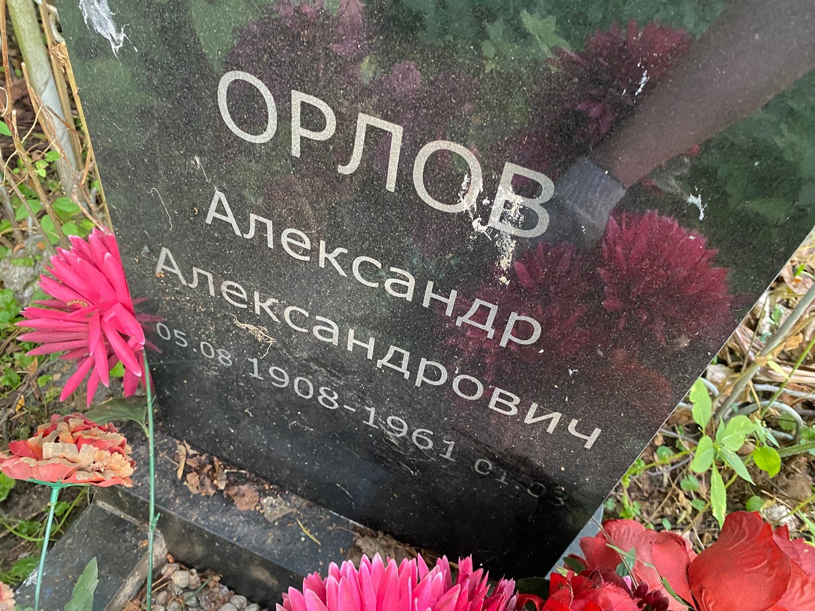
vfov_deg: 53.1
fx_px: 612
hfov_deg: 67.3
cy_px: 306
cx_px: 408
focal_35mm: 26
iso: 500
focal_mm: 4.25
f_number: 1.8
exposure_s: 1/47
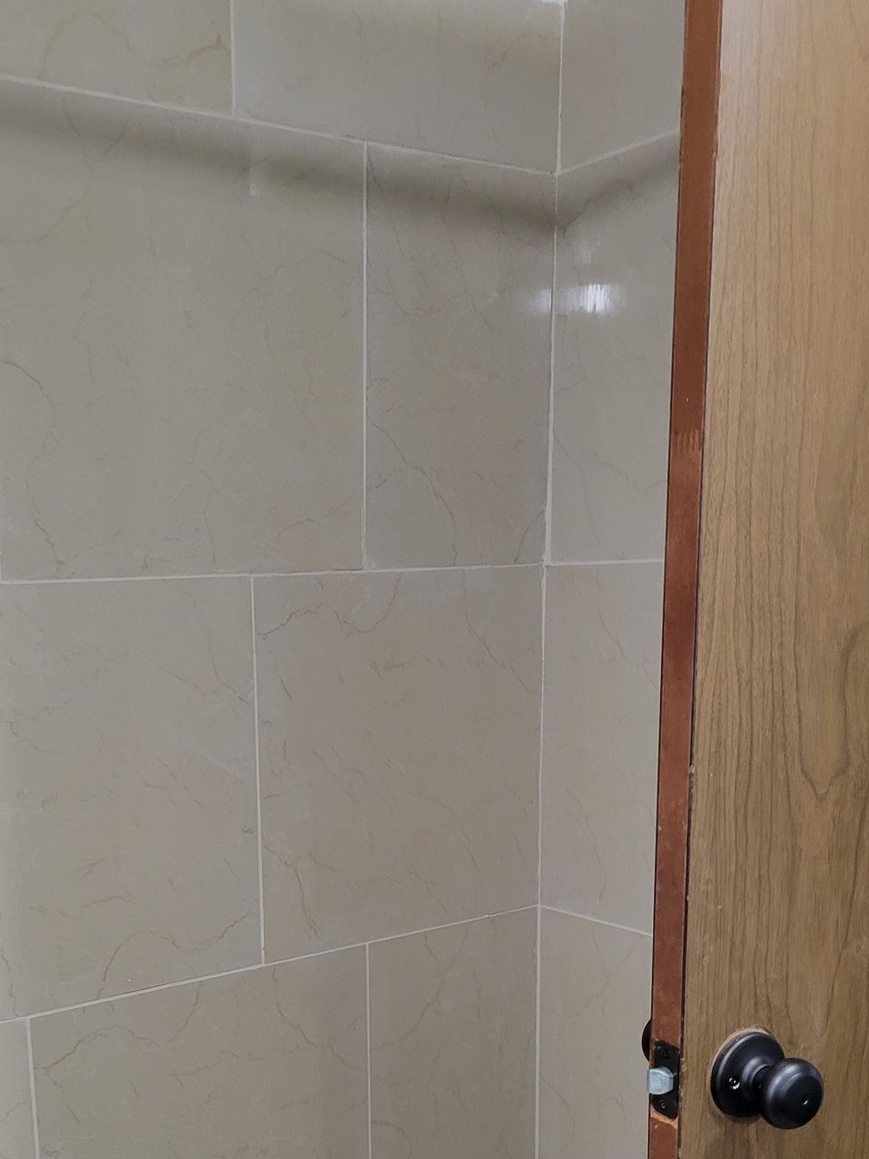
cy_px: 861
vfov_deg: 45.3
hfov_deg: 35.4
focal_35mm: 40
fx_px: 1339
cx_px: 246
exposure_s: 1/40
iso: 250
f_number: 1.8
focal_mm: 5.4
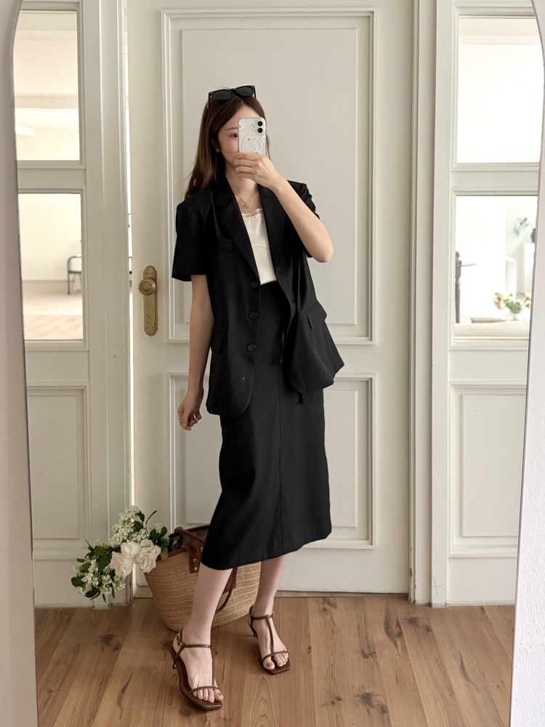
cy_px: 364
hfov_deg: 53.1
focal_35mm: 26
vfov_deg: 67.3
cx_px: 272
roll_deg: -1.0
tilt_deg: -15.3
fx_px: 546
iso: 200
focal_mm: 5.96
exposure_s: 1/60
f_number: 1.6
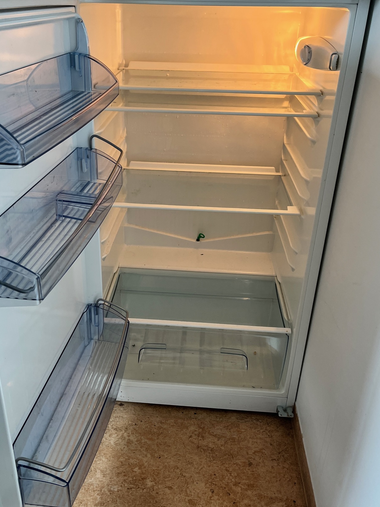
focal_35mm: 33
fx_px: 483
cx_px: 161
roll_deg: -1.4
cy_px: 241
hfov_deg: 42.8
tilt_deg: -25.2
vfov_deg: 55.3
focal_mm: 5.1
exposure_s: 1/100
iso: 125
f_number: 1.6
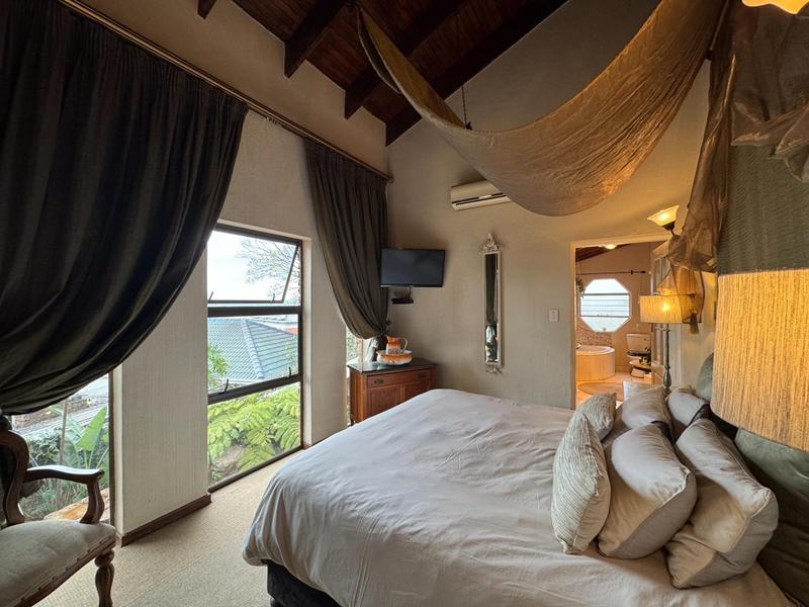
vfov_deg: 85.7
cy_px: 304
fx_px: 327
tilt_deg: +0.6
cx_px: 404
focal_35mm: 14
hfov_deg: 102.1
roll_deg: +0.1
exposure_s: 1/100
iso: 200
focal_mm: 2.22
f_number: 2.2
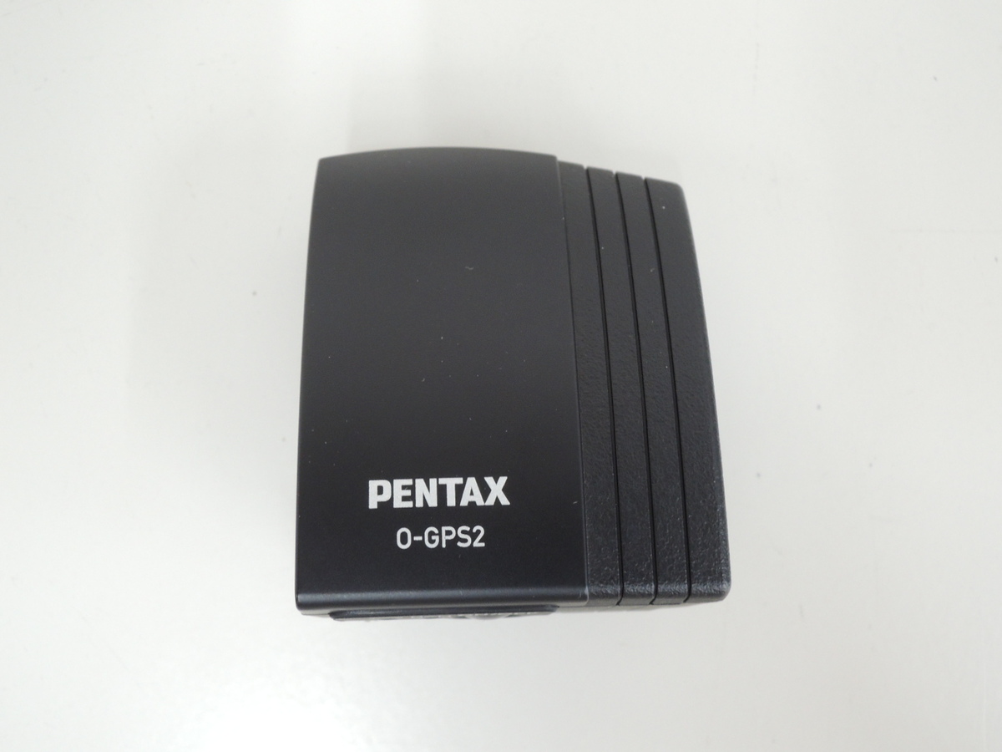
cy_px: 376
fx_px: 1013
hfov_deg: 52.6
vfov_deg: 40.7
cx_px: 501
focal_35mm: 35
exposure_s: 1/40
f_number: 3.2
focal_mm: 6.3
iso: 400
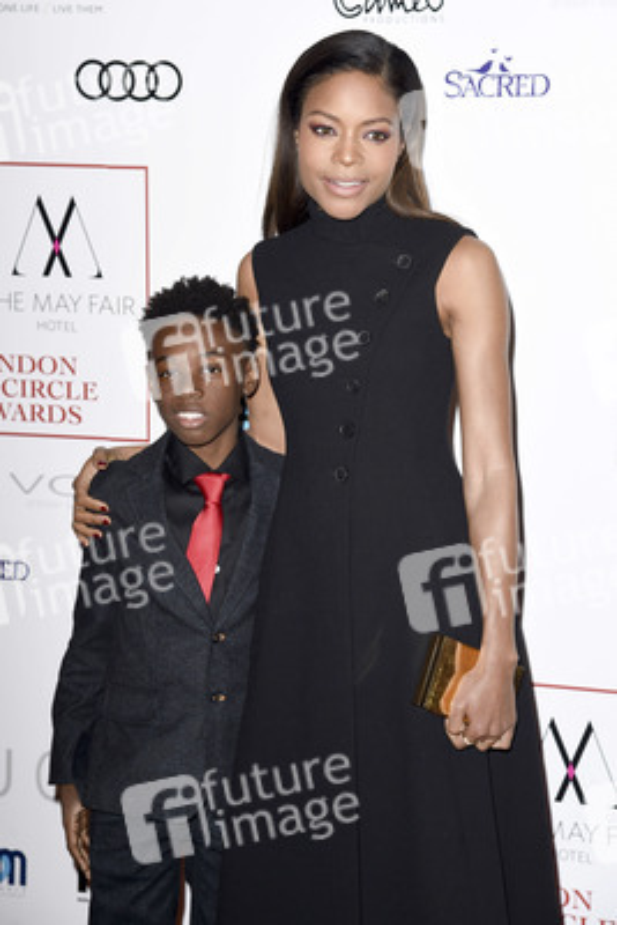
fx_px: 2106
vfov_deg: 24.8
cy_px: 462
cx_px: 308
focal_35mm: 82
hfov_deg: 16.7
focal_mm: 82
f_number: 5.6
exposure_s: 1/250
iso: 1000
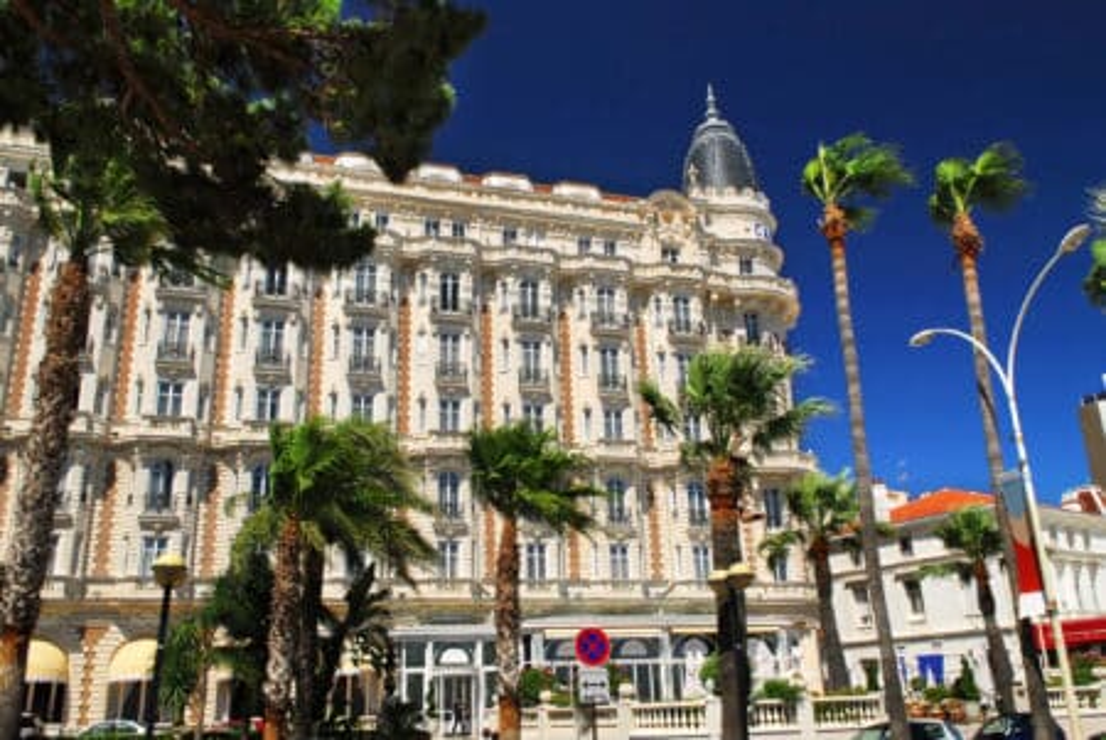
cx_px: 553
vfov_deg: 43.7
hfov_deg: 61.9
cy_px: 370
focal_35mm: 30
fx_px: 923
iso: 125
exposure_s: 1/125
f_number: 10
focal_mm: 20
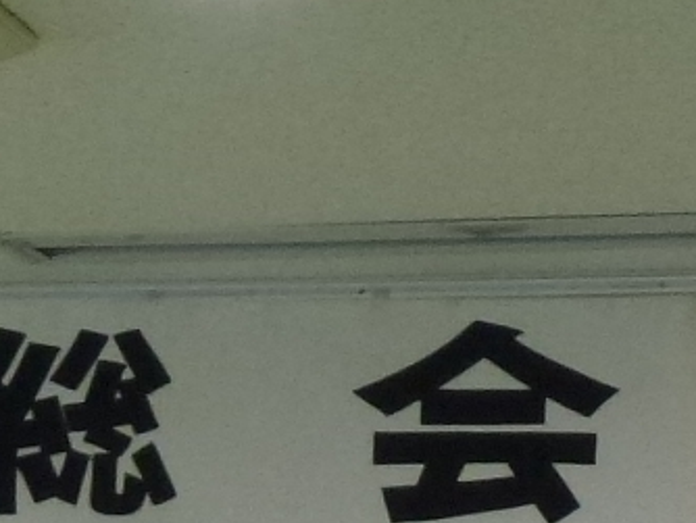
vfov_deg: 3.2
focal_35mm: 466
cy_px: 1159
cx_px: -281
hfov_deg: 4.2
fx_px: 9376
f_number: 4.7
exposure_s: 1/60
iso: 250
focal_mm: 13.6
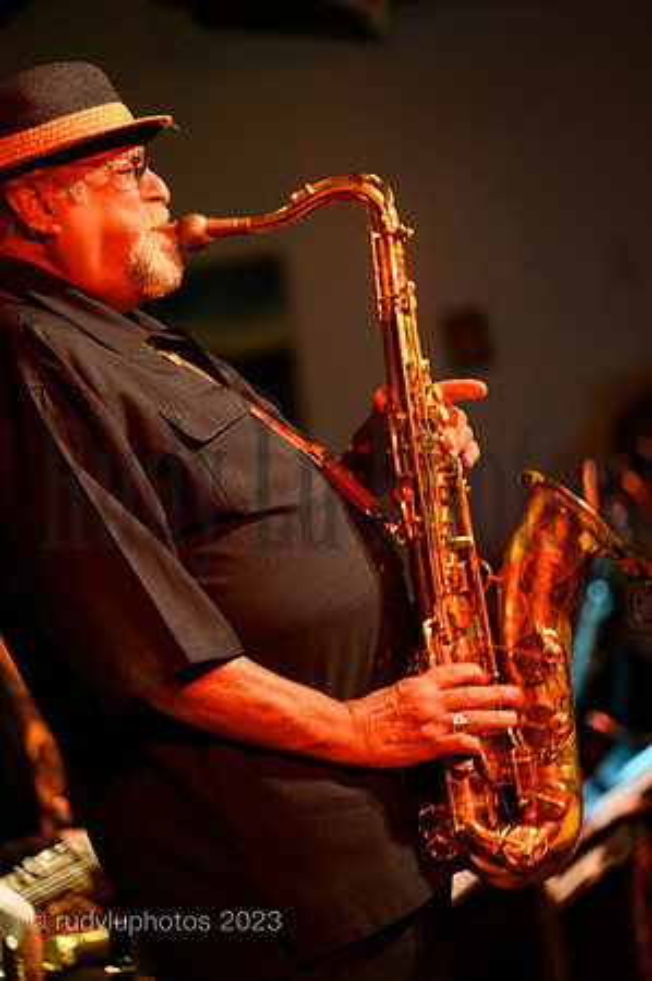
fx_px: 3676
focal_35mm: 135
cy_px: 490
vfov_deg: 15.2
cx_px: 326
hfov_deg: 10.1
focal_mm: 135
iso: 6400
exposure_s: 1/160
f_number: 2.8
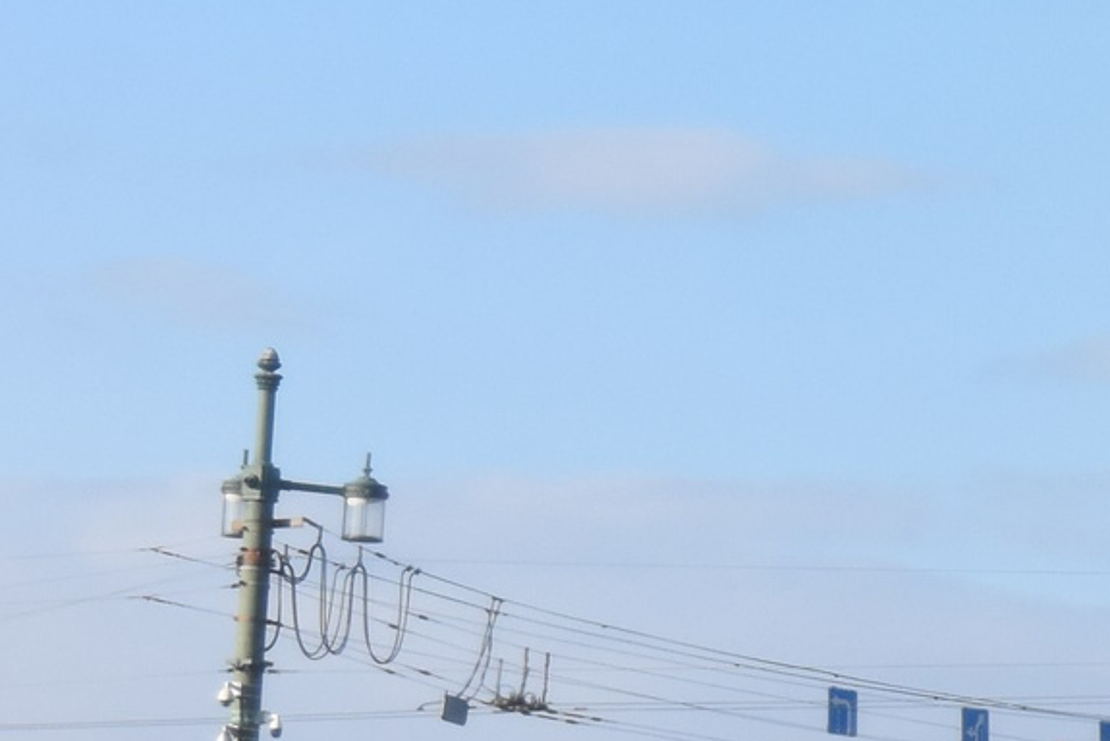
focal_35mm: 347
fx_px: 10704
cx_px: 2467
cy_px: 1134
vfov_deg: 3.9
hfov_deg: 5.8
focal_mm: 52
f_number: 10
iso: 800
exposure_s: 1/400
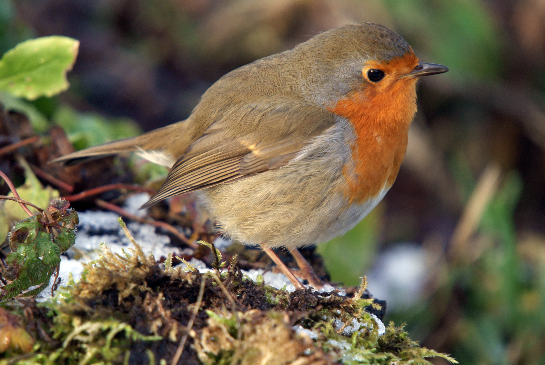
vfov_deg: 1.8
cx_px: 272
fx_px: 11368
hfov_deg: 2.7
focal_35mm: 750
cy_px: 182
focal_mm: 500
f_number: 6.3
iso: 400
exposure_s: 1/160
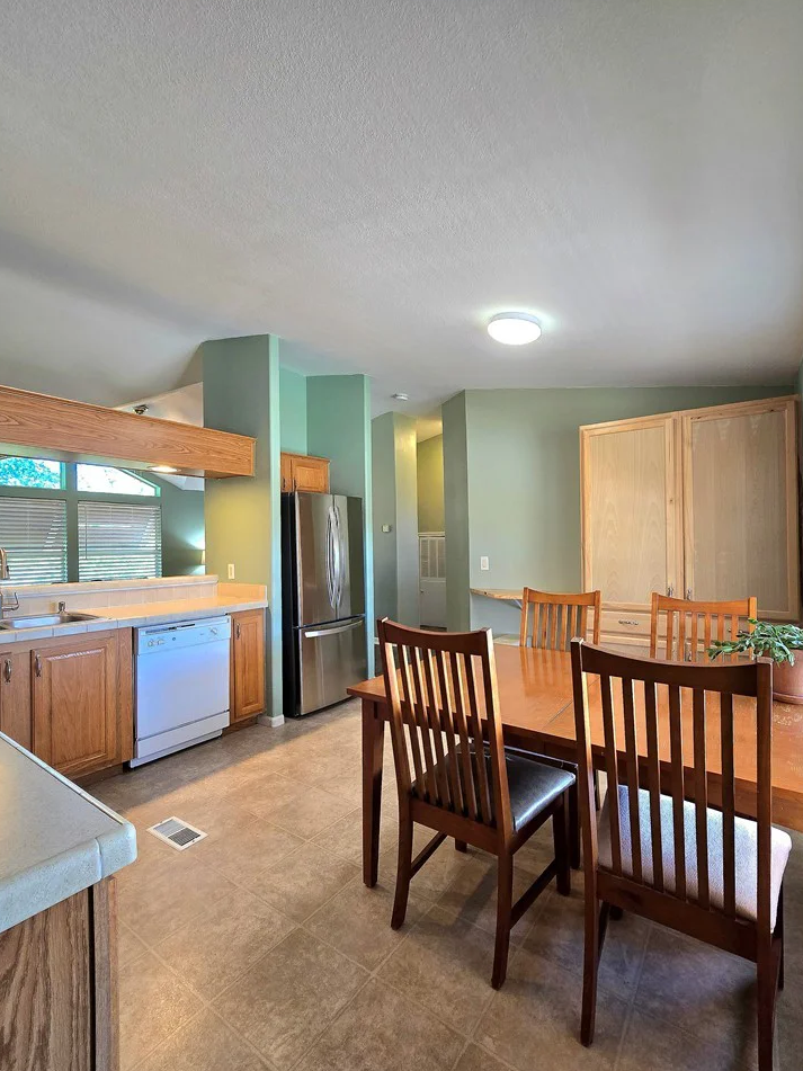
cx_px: 411
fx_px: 433
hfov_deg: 85.6
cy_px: 542
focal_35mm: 14
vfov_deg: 102.1
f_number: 2.2
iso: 125
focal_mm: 2.2
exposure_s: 1/60.2
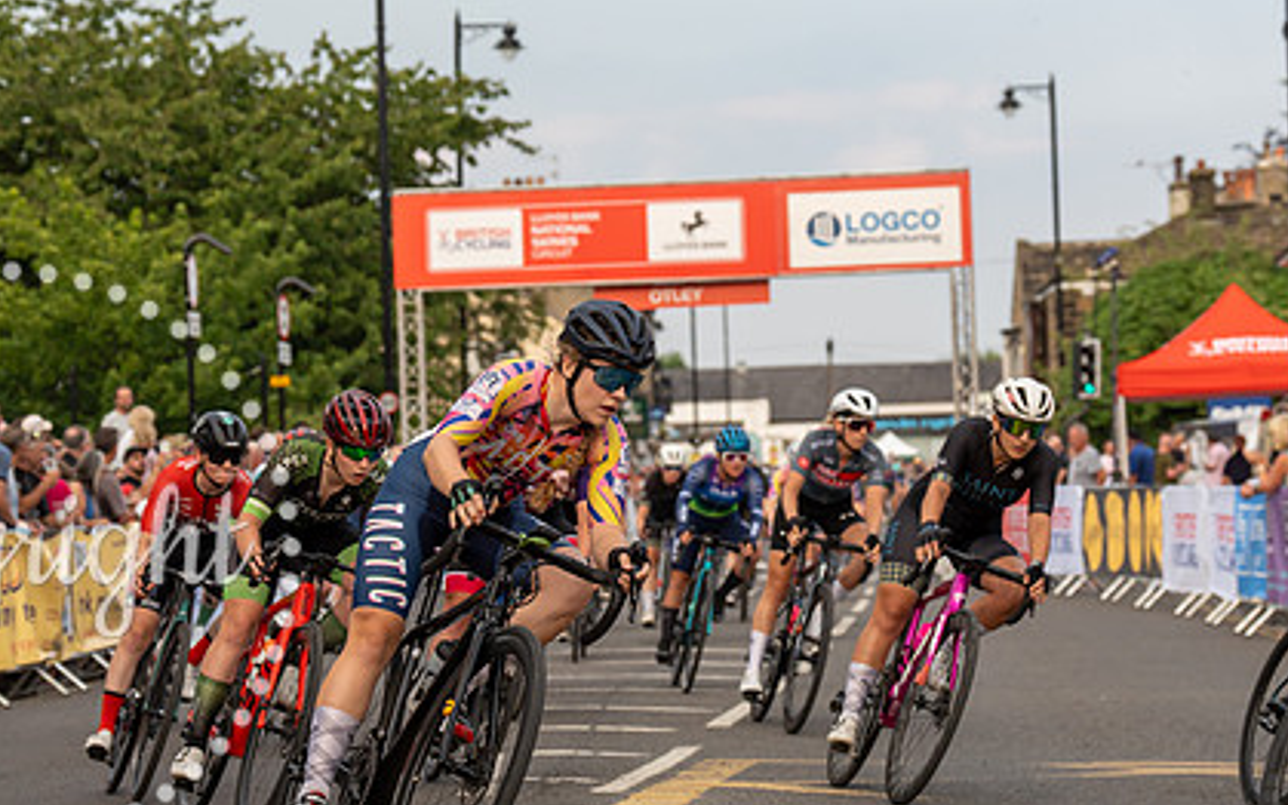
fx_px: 4108
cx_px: 489
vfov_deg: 11.2
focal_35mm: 117
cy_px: 395
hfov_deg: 17.8
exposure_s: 1/1000
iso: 500
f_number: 4.5
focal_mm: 83
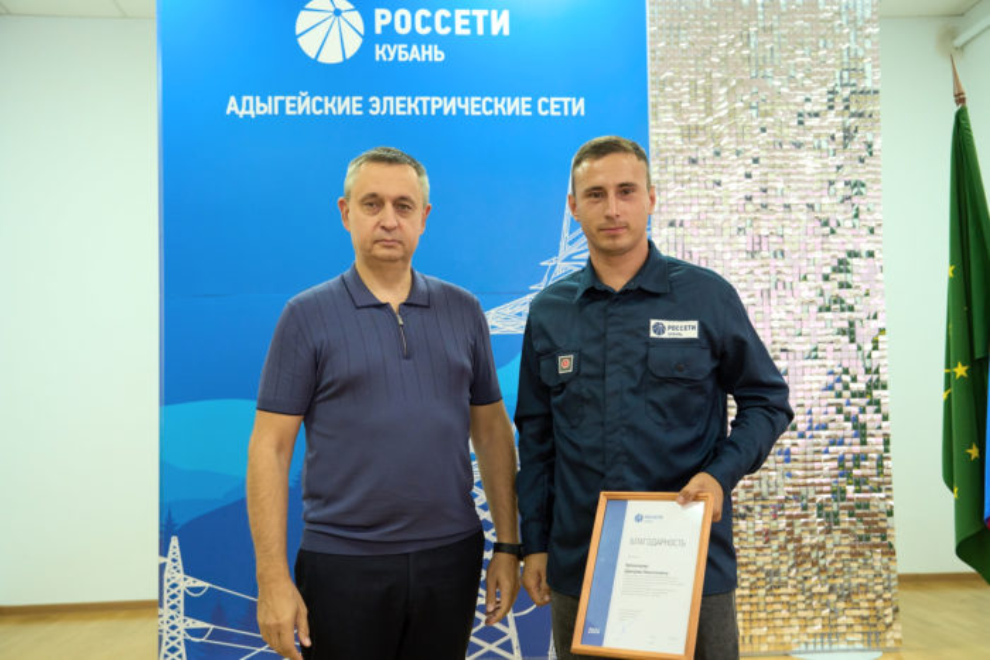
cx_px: 495
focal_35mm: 37
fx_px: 1018
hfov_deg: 51.9
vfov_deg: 36.0
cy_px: 330
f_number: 4.5
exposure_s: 1/160
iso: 3200
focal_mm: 37
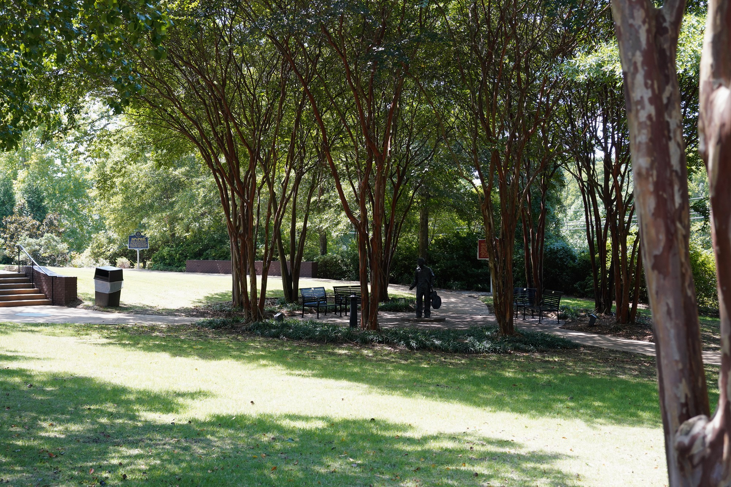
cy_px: 244
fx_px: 975
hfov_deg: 41.1
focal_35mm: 48
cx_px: 366
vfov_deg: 28.1
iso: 500
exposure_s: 1/100
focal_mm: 48
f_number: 5.6
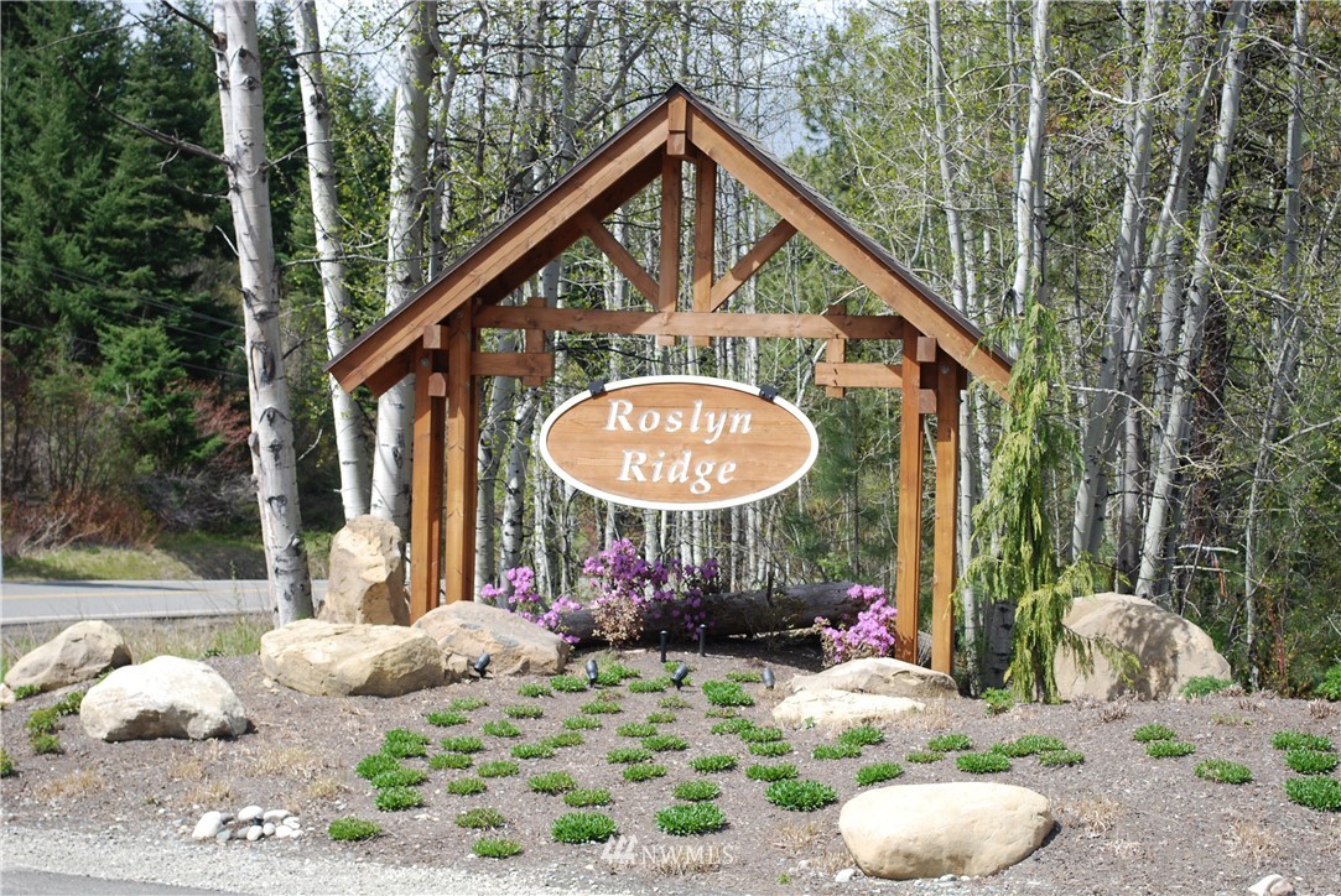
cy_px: 448
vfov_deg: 19.8
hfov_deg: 29.2
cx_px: 670
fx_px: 2572
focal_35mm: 69
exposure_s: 1/200
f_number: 7.1
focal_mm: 46
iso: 100
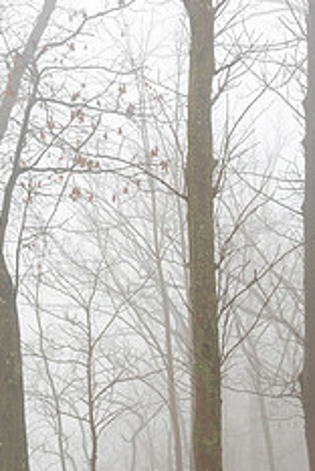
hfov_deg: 13.0
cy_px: 451
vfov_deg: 18.8
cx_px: 145
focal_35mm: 106
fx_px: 1387
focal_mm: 55
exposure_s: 1/6
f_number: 13
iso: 64
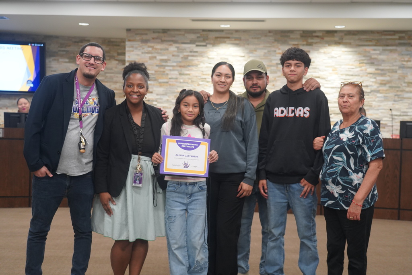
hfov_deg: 44.5
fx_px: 504
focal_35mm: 44
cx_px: 206
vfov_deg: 30.5
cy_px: 138
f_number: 4
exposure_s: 1/160
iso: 3200
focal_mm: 44
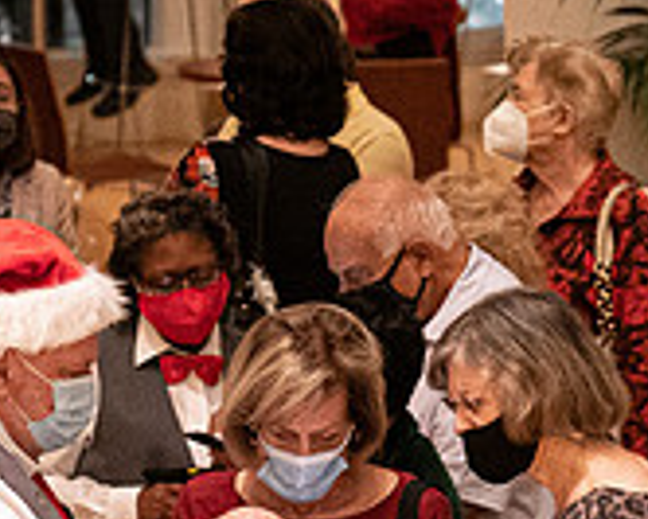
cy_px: 703
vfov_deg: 4.7
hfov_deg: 5.9
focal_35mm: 325
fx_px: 6237
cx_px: 409
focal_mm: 70
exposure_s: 1/200
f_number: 3.2
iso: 4000
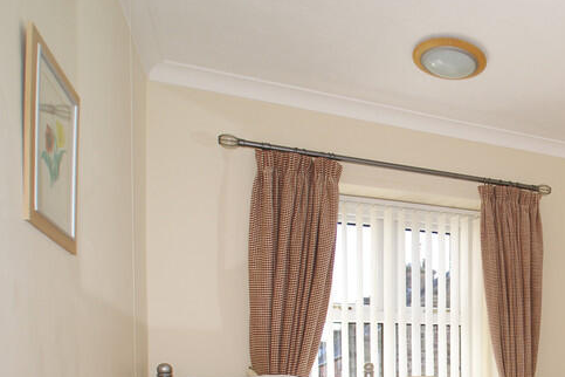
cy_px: 381
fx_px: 550
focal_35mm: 35
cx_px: 580
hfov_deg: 44.9
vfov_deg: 34.3
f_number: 6.3
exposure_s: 1/50
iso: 100
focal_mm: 11
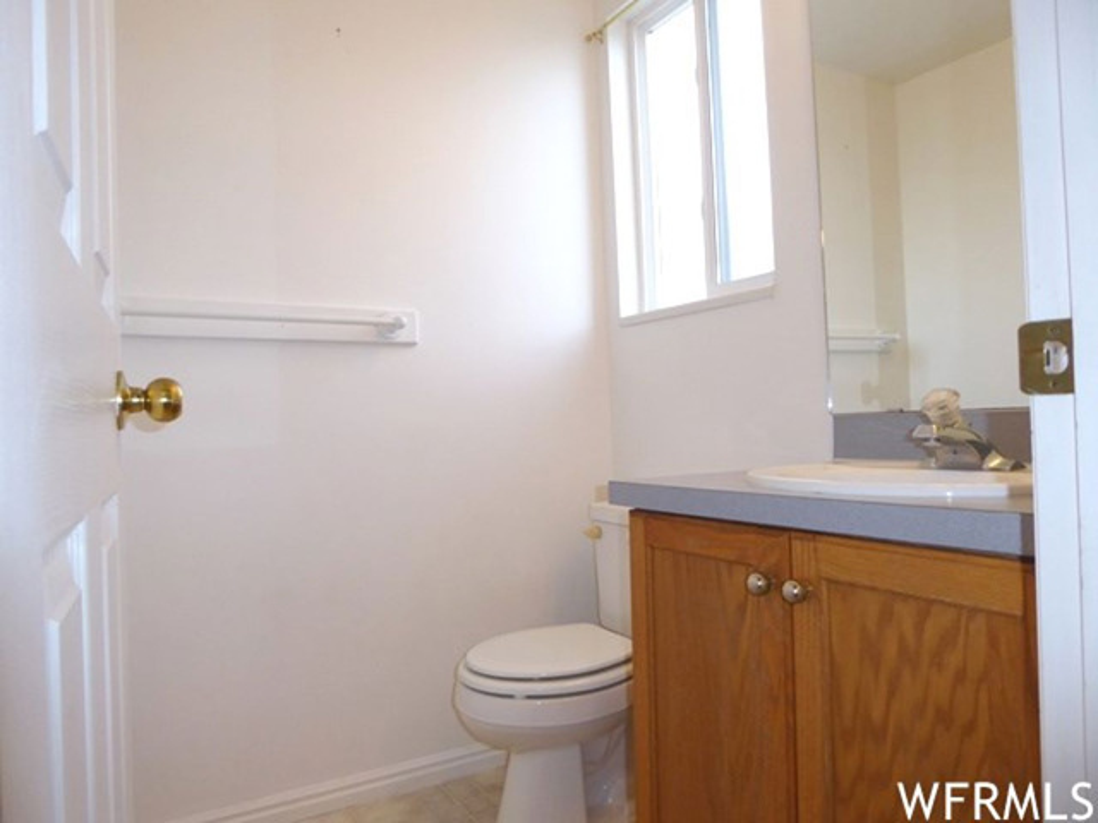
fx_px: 761
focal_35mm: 24
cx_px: 549
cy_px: 412
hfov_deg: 71.6
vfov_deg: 56.8
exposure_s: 1/60
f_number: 3.3
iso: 200
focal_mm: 4.3
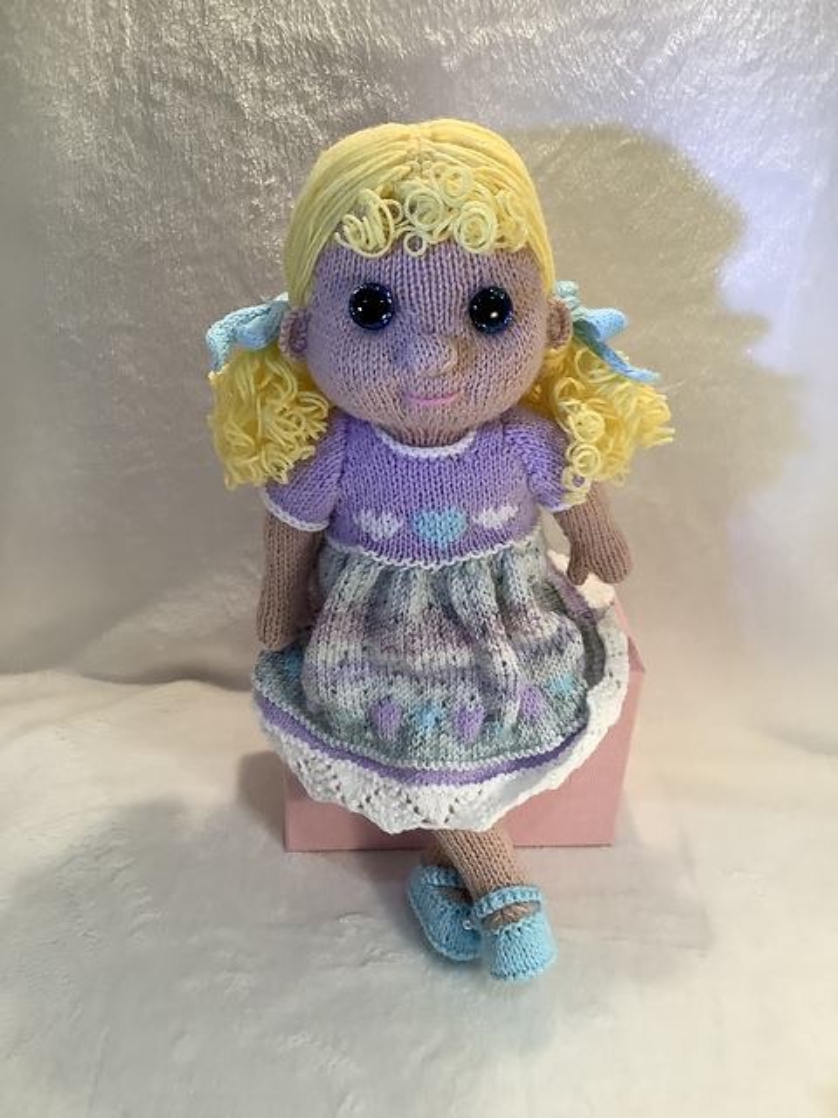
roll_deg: -2.0
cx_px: 419
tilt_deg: -28.8
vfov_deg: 58.4
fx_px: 1001
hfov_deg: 45.4
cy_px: 559
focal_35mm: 31
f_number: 2.4
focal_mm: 3.3
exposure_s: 1/50
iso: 80
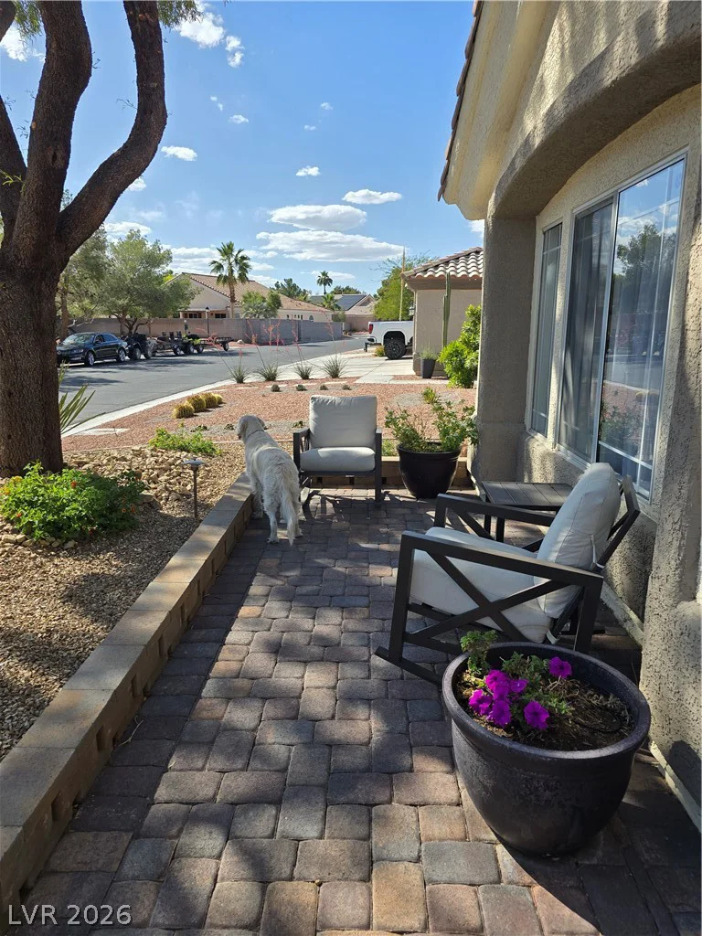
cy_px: 468
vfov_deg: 73.9
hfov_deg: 58.9
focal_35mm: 23
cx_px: 351
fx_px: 622
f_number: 1.7
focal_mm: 6.3
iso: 12
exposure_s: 1/539
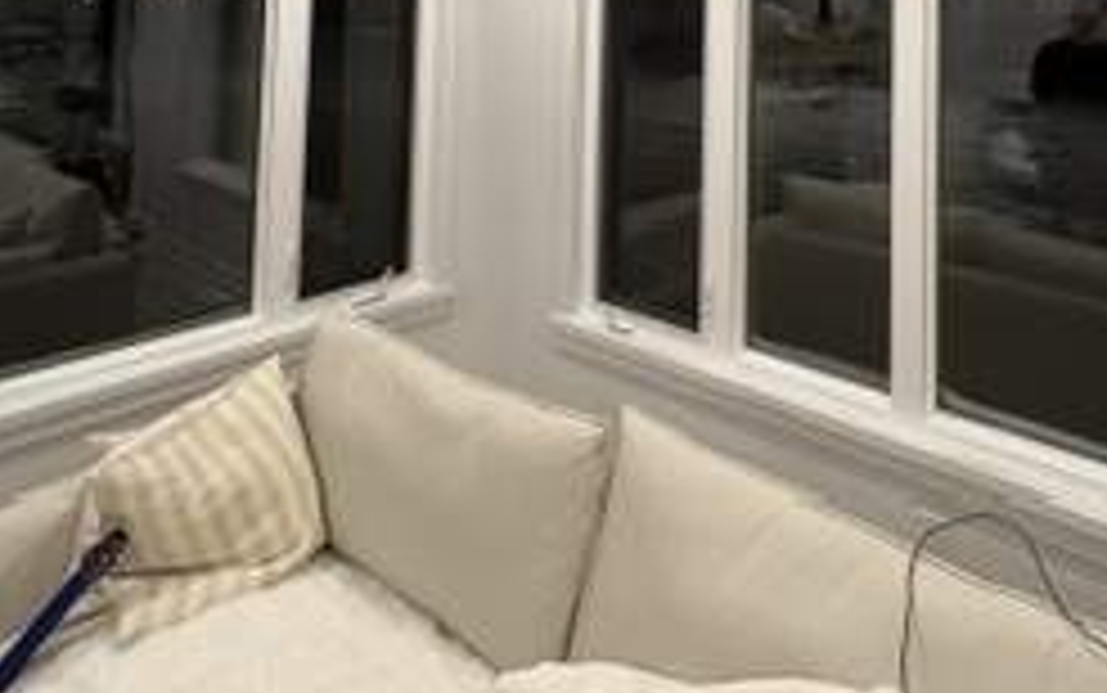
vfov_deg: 37.2
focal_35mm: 29
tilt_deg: +4.4
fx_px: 875
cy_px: -45
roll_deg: -0.8
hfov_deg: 64.3
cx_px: 639
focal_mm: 2.22
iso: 200
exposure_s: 1/60
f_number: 2.2
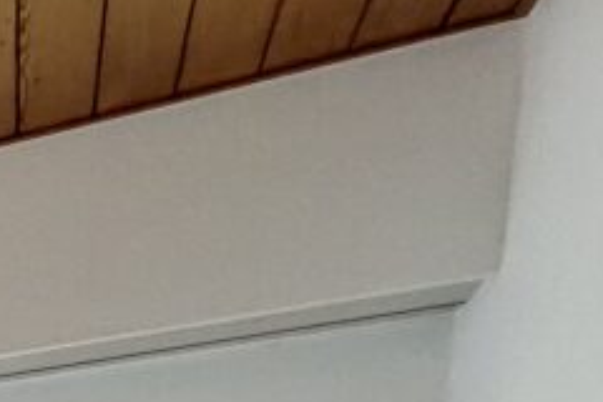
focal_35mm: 85
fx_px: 1424
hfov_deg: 12.5
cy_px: 1015
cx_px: -1085
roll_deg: -0.1
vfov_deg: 12.2
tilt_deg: -7.1
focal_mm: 2.22
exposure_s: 1/50
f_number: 2.2
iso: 250
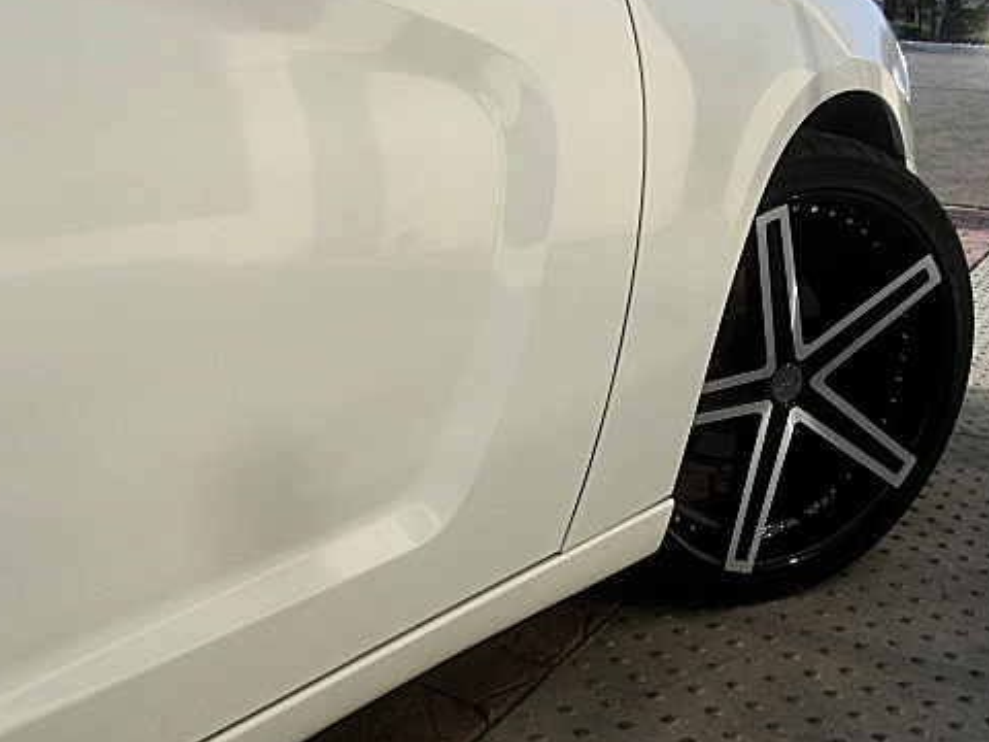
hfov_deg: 39.6
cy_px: 402
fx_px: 1371
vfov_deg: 30.3
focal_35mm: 48
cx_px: 457
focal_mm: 6.3
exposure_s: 1/500
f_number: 2.8
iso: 50
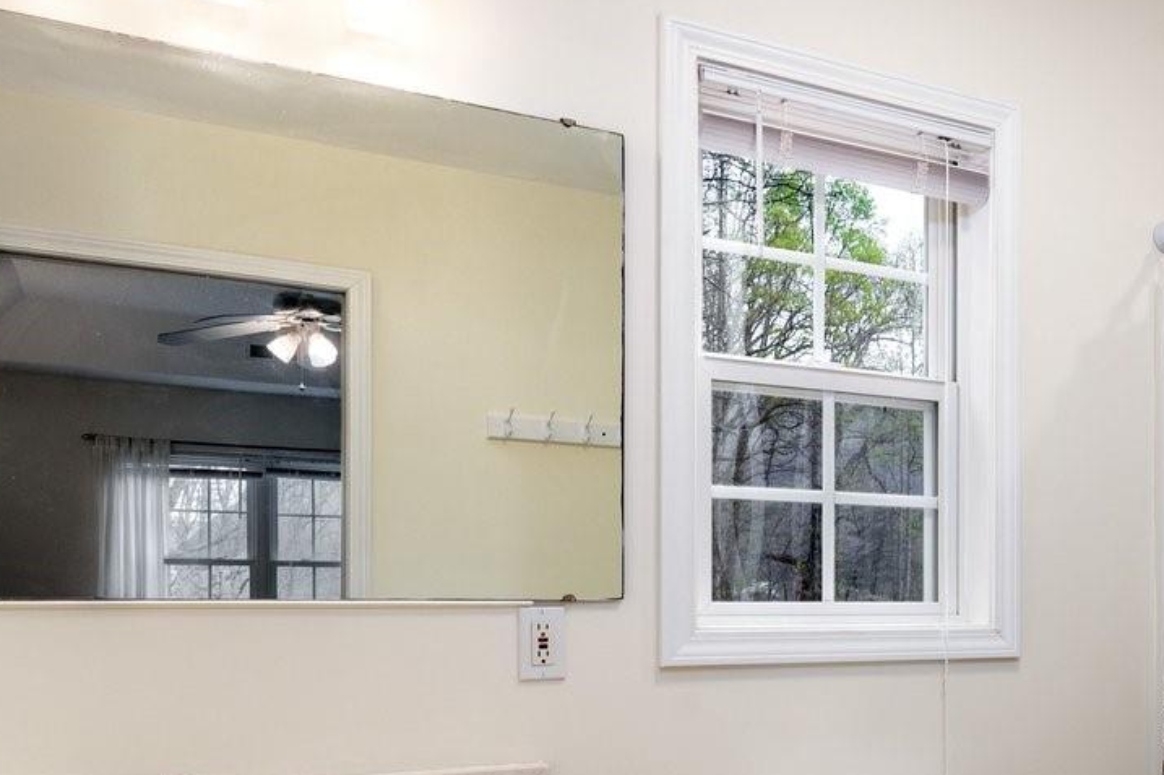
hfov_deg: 44.3
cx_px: 1041
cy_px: 619
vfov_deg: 32.5
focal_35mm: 40
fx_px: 1292
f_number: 8
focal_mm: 14
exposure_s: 1/80
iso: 250
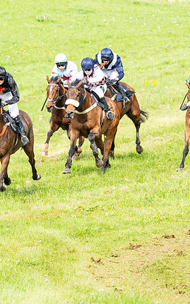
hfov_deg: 1.7
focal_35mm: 789
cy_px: 129
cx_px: 15
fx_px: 6537
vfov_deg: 2.7
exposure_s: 1/1600
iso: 400
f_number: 5.6
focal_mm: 200
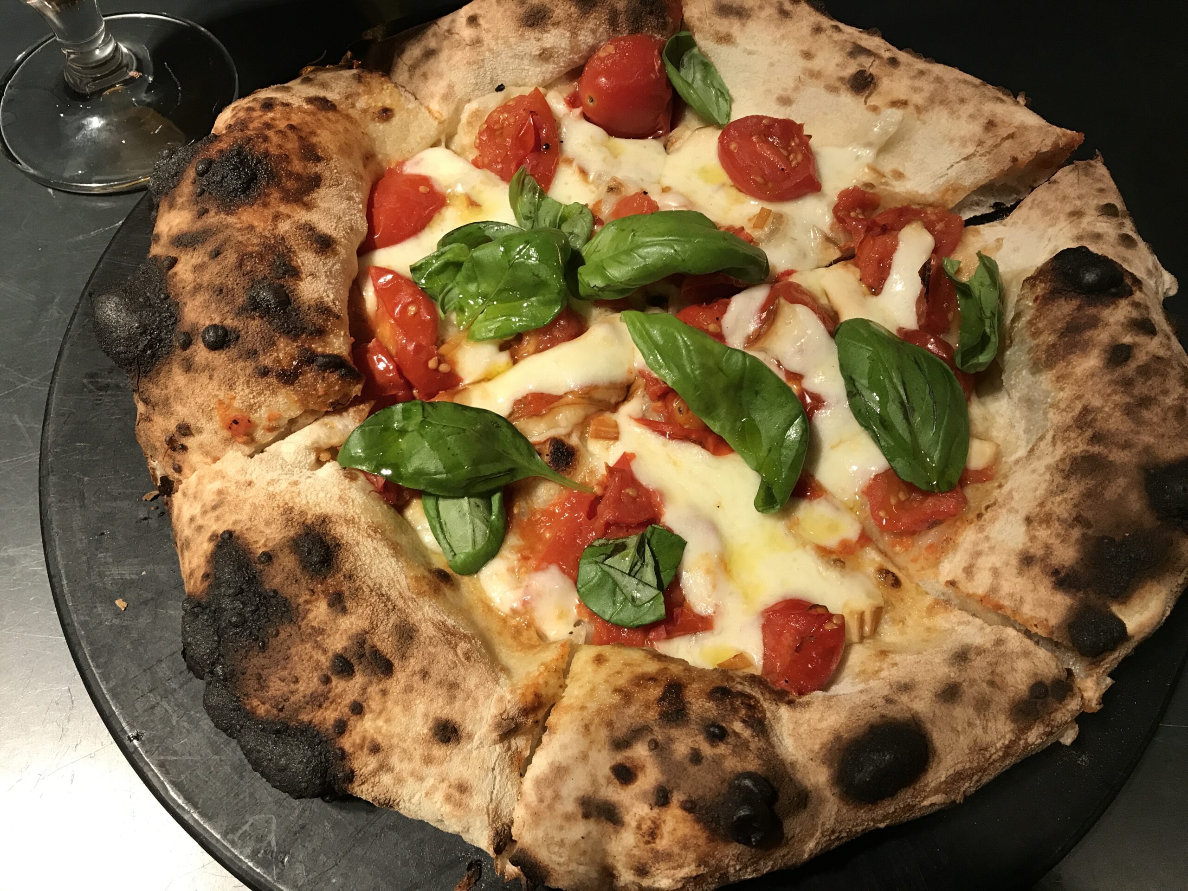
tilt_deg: -64.3
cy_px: 446
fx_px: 961
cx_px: 594
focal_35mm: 28
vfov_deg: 49.7
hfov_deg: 63.4
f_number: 1.8
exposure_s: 1/17
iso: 40
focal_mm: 3.99
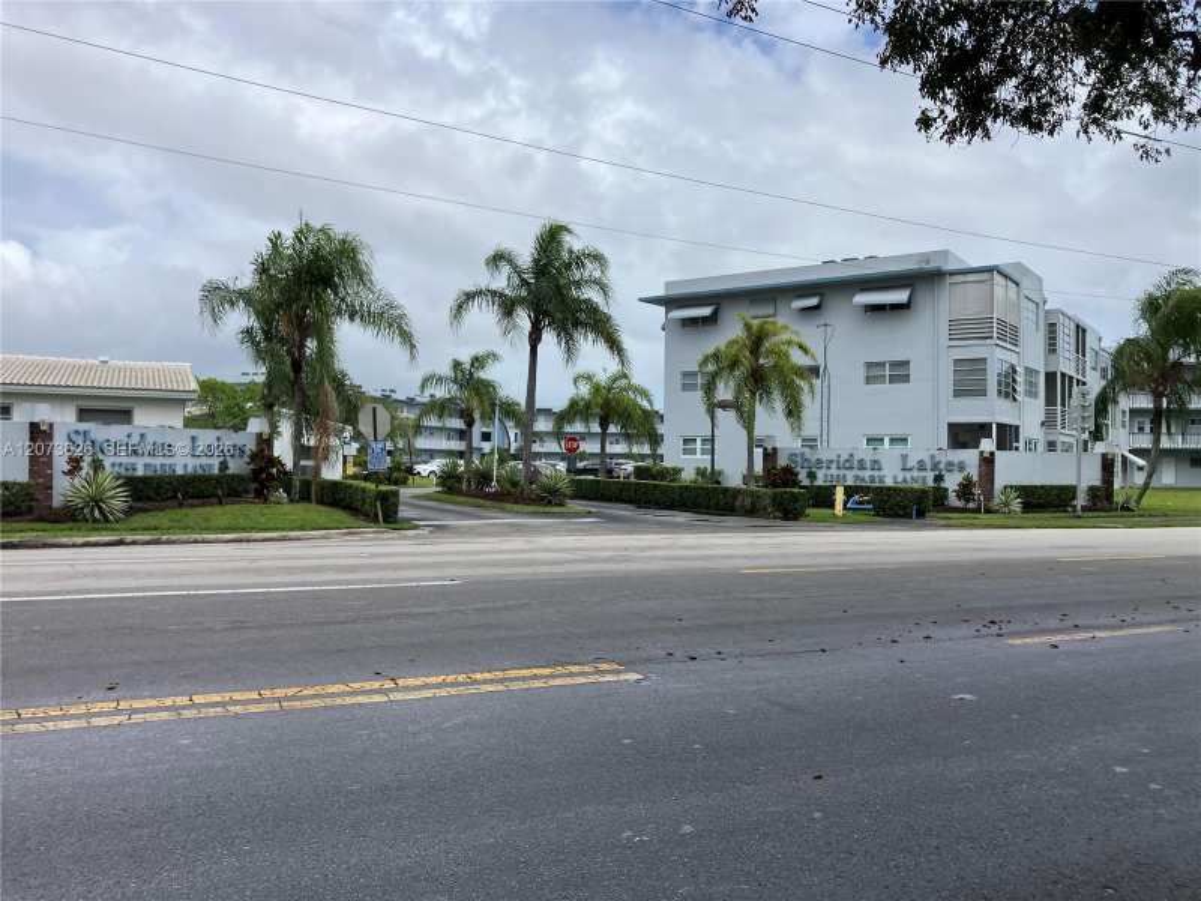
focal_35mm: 28
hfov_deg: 63.4
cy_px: 450
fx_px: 971
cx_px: 600
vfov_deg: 49.7
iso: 32
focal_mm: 3.99
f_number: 1.8
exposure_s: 1/2857
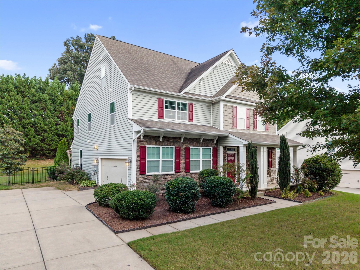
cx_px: 180
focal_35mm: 24
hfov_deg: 71.6
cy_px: 135
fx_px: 250
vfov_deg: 56.8
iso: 1040
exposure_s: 1/120
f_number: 1.8
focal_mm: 8.67
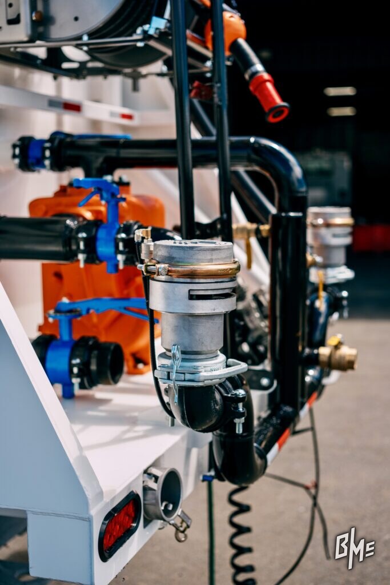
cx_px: 195
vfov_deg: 39.6
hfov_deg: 27.0
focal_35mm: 50
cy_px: 292
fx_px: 812
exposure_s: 1/1600
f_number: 2
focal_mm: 33
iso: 100
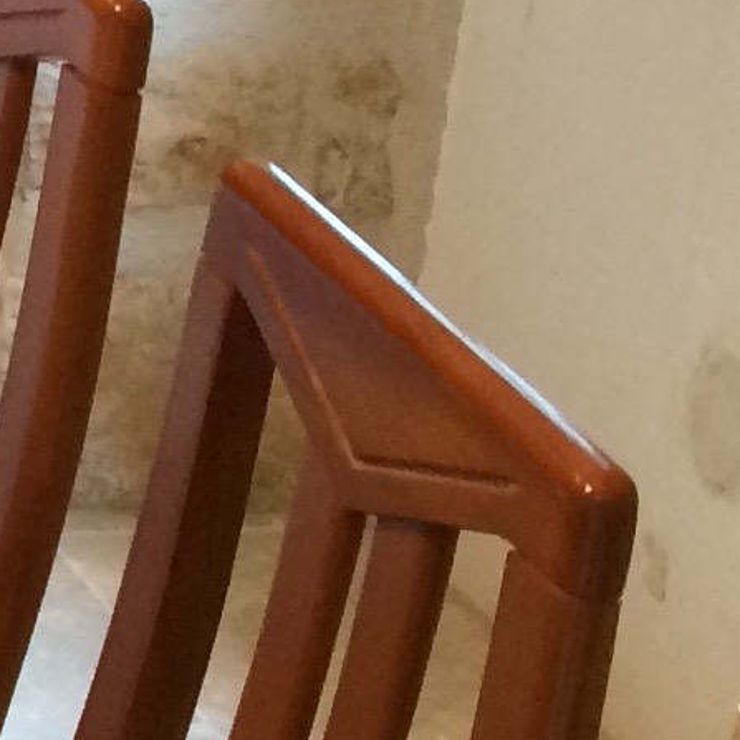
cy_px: 18
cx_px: -1331
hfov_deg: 8.2
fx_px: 4523
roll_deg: -0.8
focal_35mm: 187
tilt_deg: -17.7
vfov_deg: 9.3
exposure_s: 1/33
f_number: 2.2
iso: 160
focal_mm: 4.15
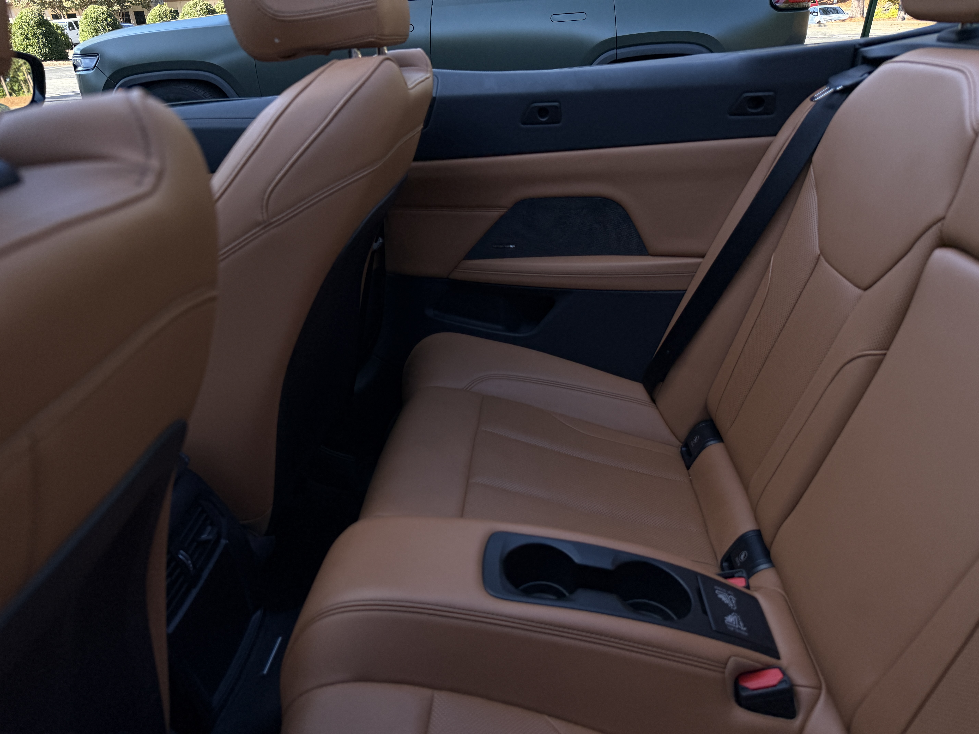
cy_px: 367
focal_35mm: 24
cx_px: 490
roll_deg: +1.3
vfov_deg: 56.8
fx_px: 679
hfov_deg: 71.6
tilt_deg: -27.5
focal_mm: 6.76
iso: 80
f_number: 1.78
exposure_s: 1/2232
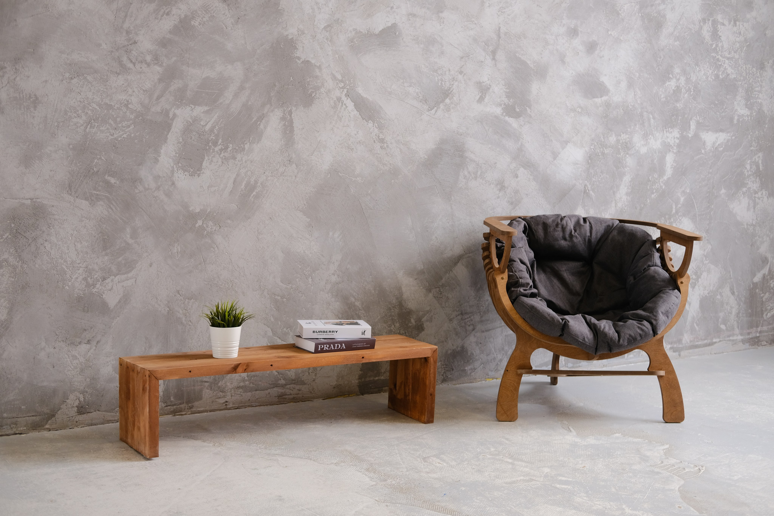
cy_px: 258
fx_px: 1139
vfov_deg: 25.5
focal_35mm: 53
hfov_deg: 37.5
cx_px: 387
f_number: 3.2
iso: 640
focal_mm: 35
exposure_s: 1/125
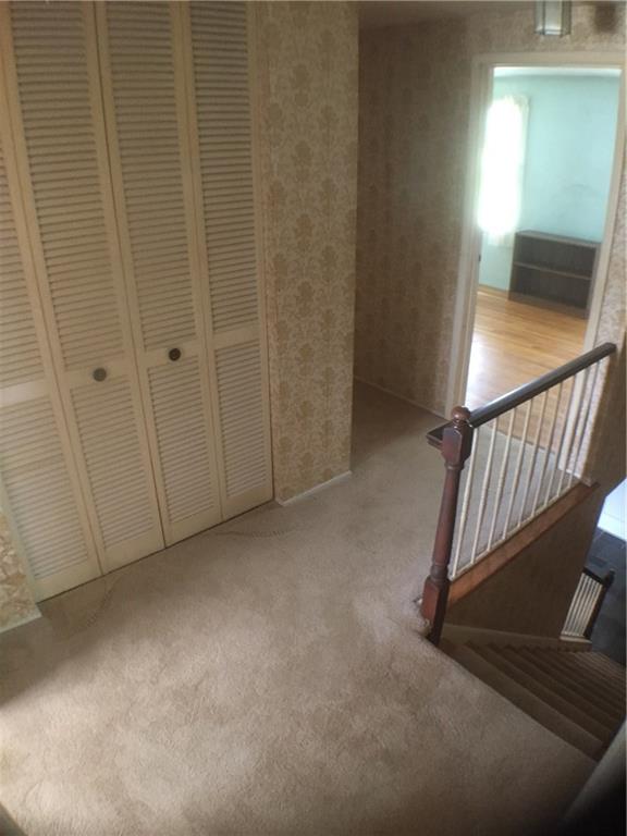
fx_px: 700
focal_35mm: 29
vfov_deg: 61.7
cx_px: 314
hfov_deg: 48.2
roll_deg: +0.4
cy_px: 418
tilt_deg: -28.0
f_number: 2.2
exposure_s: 1/17
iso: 250
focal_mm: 4.15
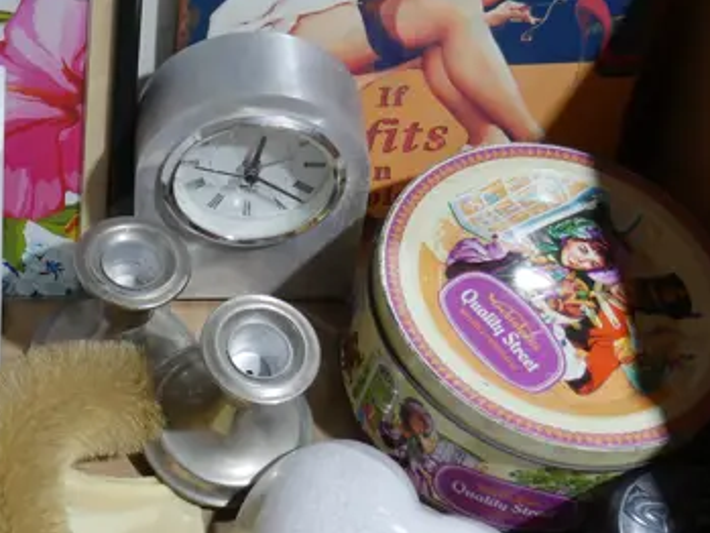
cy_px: 292
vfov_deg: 16.8
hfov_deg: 21.7
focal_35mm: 88
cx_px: 73
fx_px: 1806
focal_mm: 15
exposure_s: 1/60
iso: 200
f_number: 3.6
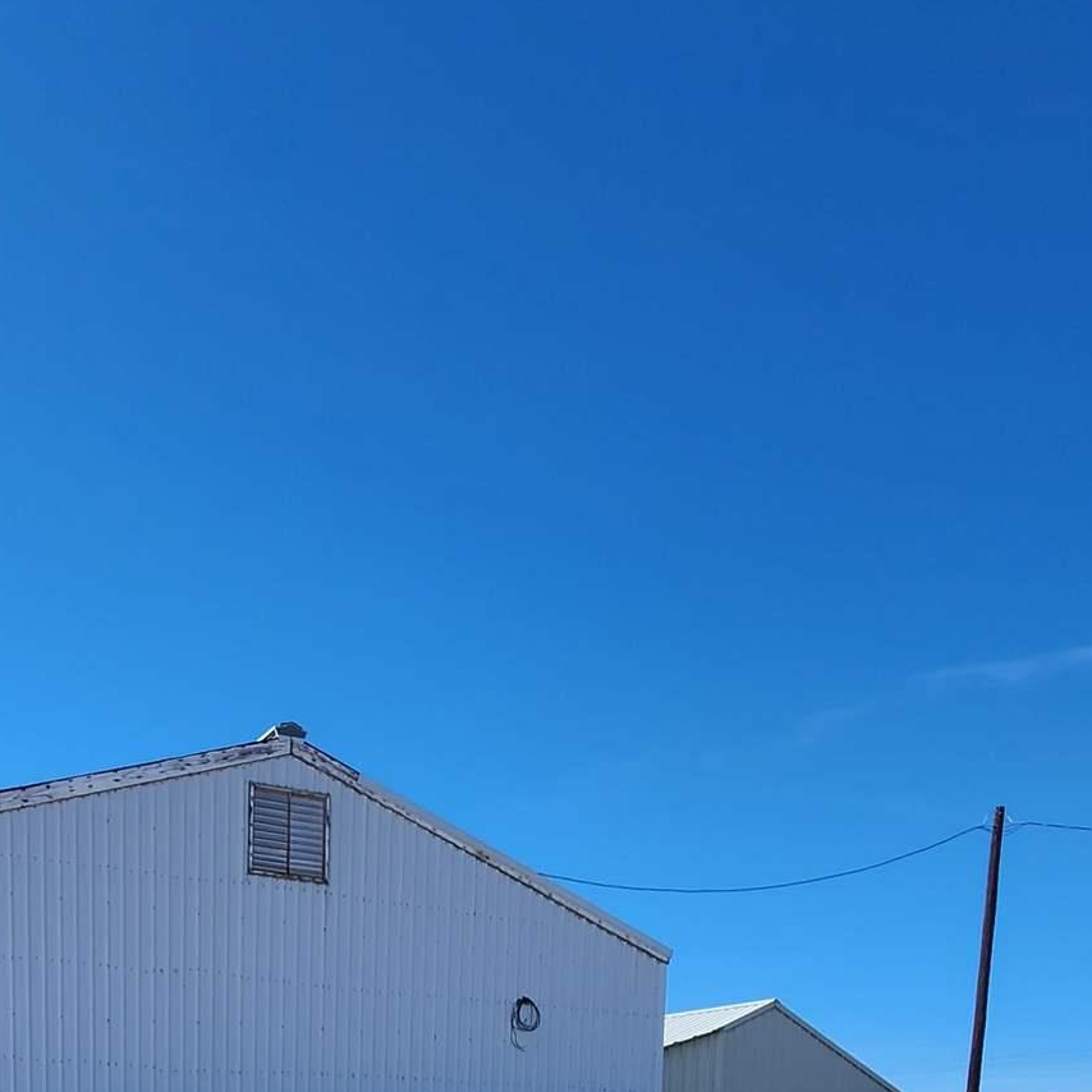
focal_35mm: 31
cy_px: 1294
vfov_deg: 39.1
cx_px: 292
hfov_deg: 50.6
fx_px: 1106
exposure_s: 1/2463
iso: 50
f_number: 2.2
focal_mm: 2.2
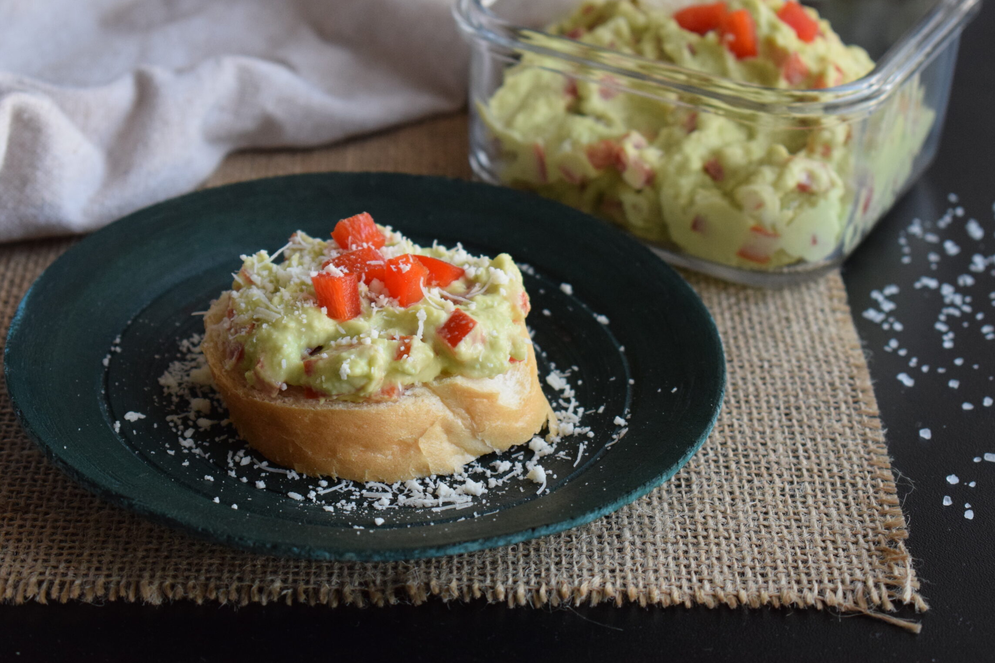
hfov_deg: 22.0
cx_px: 453
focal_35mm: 93
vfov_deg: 14.8
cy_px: 295
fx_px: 2558
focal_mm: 55
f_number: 5.6
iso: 1600
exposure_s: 1/125
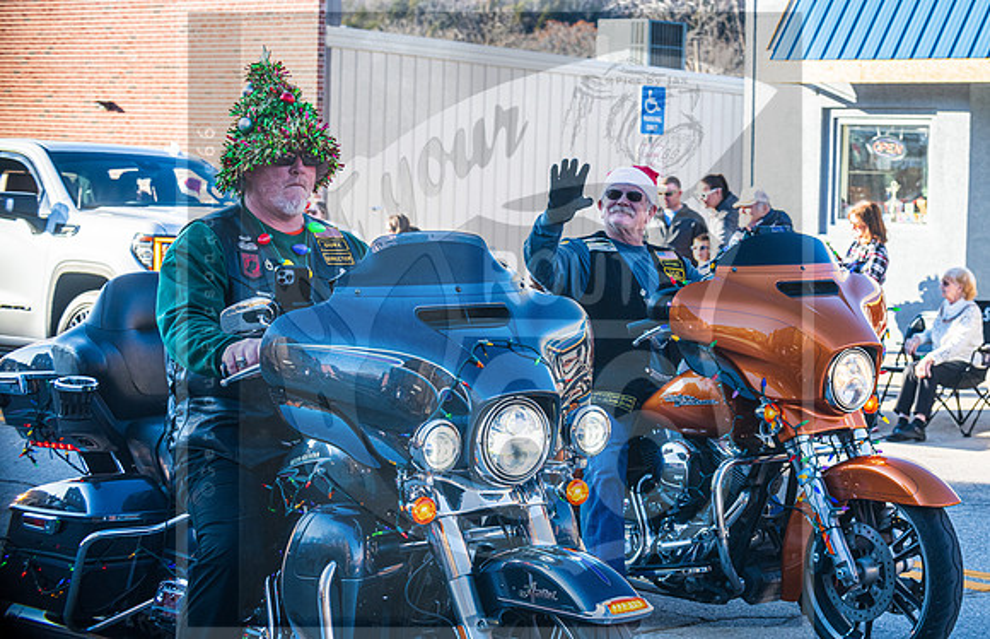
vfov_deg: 17.1
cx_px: 635
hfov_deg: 26.2
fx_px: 2117
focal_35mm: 78
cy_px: 215
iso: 220
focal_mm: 60
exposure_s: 1/400
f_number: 8
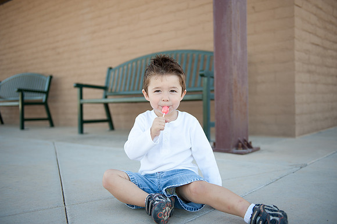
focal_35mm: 36
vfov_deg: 36.8
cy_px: 112
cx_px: 168
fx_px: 337
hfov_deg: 53.2
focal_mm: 36
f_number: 2.8
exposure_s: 1/500
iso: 200
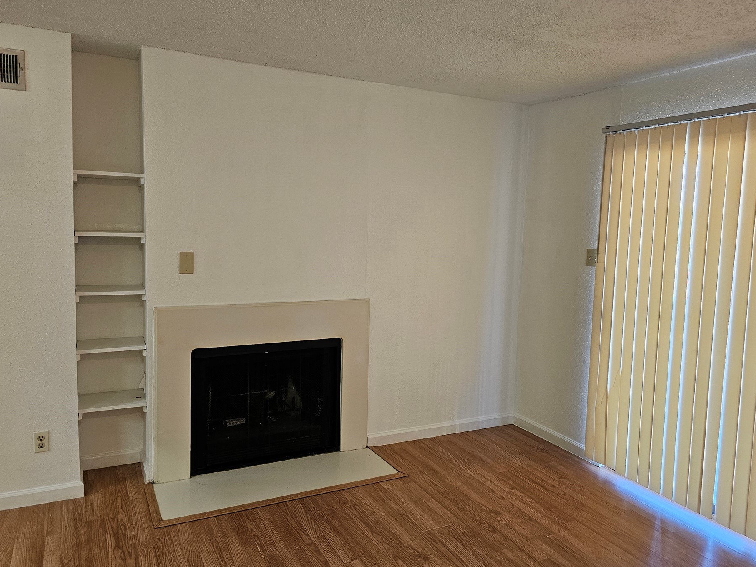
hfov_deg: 67.3
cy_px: 276
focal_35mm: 26
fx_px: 568
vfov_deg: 53.1
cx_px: 376
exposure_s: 1/120
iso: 250
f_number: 1.7
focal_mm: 6.3
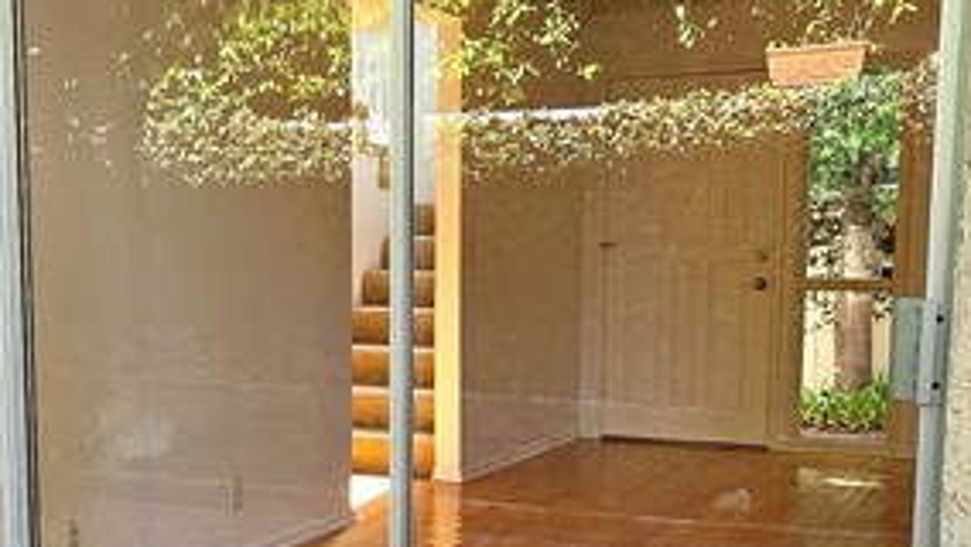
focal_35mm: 51
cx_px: 270
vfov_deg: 23.1
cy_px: 462
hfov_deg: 39.7
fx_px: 1314
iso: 100
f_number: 2.2
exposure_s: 1/120
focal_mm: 2.2
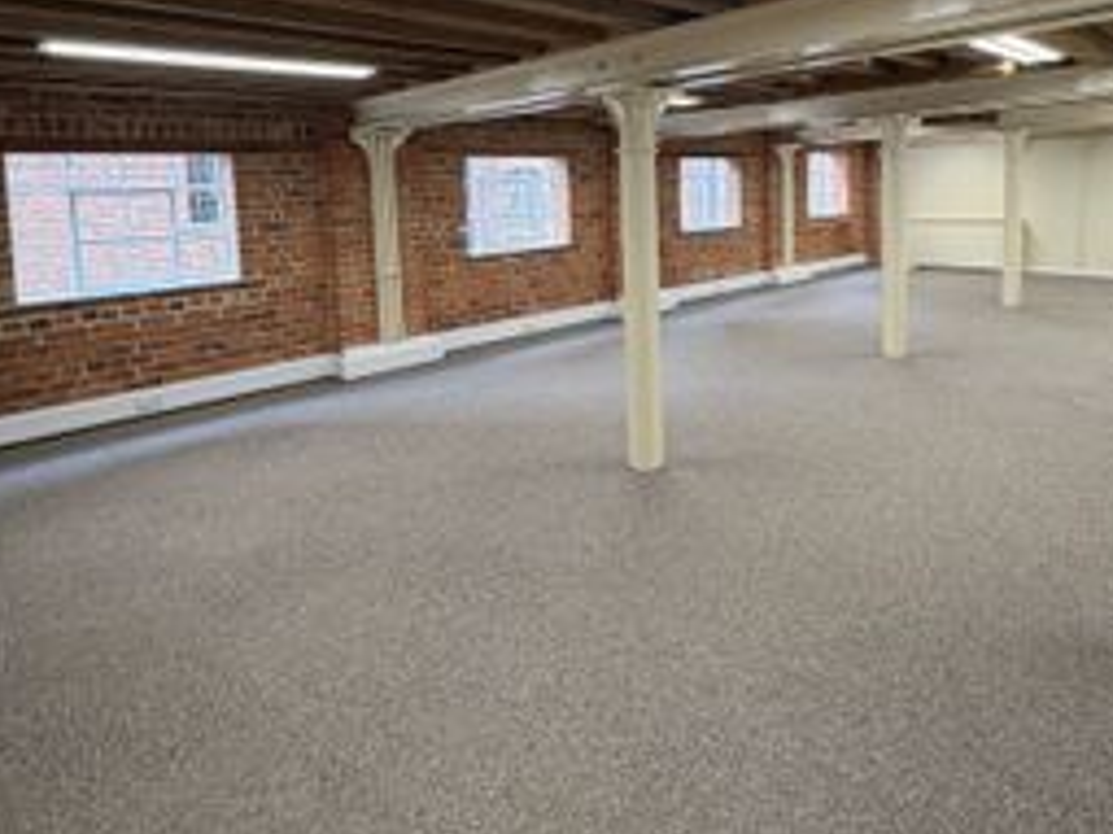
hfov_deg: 76.1
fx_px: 707
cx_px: 620
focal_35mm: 22
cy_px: 245
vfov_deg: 58.9
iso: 200
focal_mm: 2.22
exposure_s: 1/100
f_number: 2.2
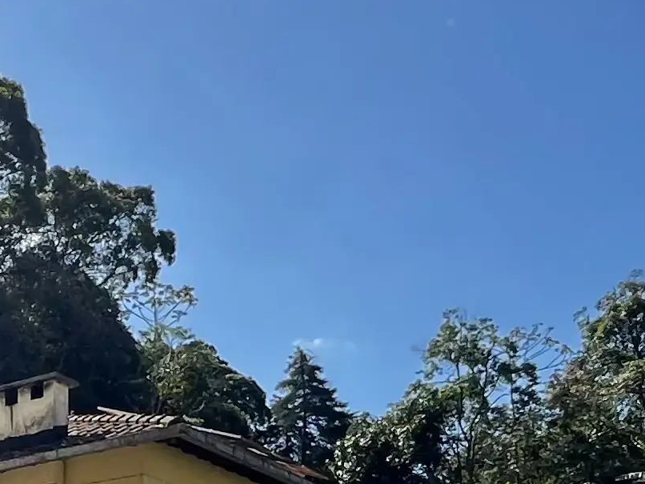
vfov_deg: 19.4
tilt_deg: +2.2
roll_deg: +0.7
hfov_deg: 24.4
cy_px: 753
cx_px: -274
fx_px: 1212
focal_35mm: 65
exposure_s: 1/367
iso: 32
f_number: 1.8
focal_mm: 1.57
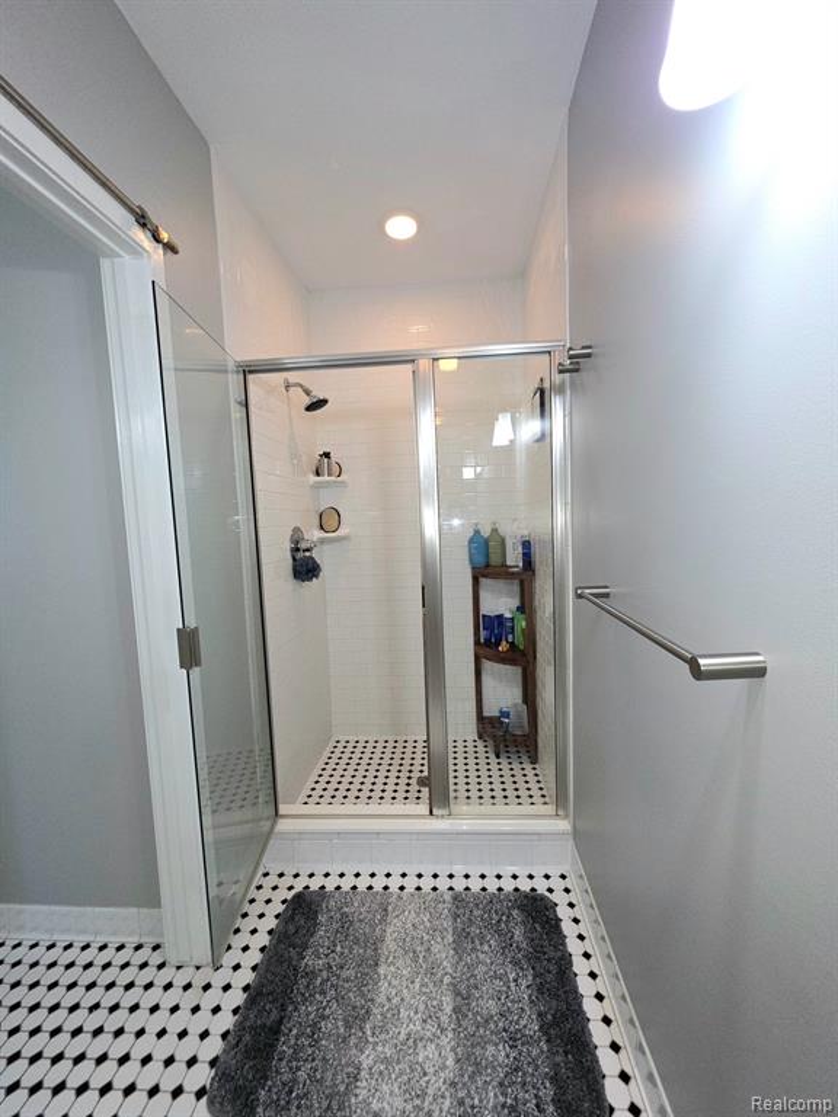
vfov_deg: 106.2
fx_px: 420
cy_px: 558
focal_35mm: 13
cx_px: 419
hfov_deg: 89.9
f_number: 1.9
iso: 80
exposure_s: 1/60.2
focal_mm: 2.2
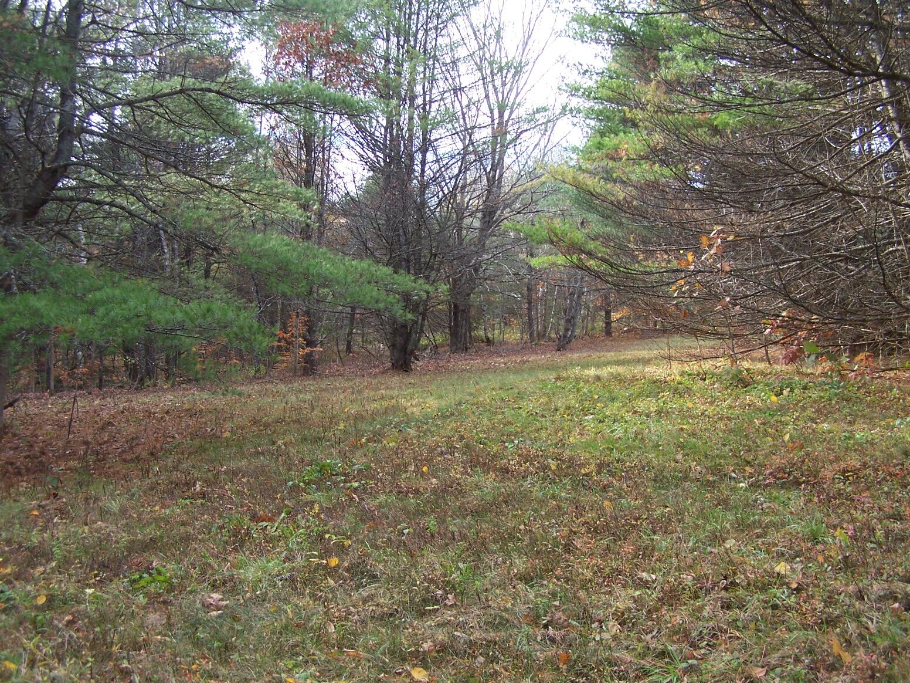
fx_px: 999
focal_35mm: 38
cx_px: 455
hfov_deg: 49.0
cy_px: 342
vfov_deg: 37.7
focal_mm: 6.3
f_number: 2.8
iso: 80
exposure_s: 1/100
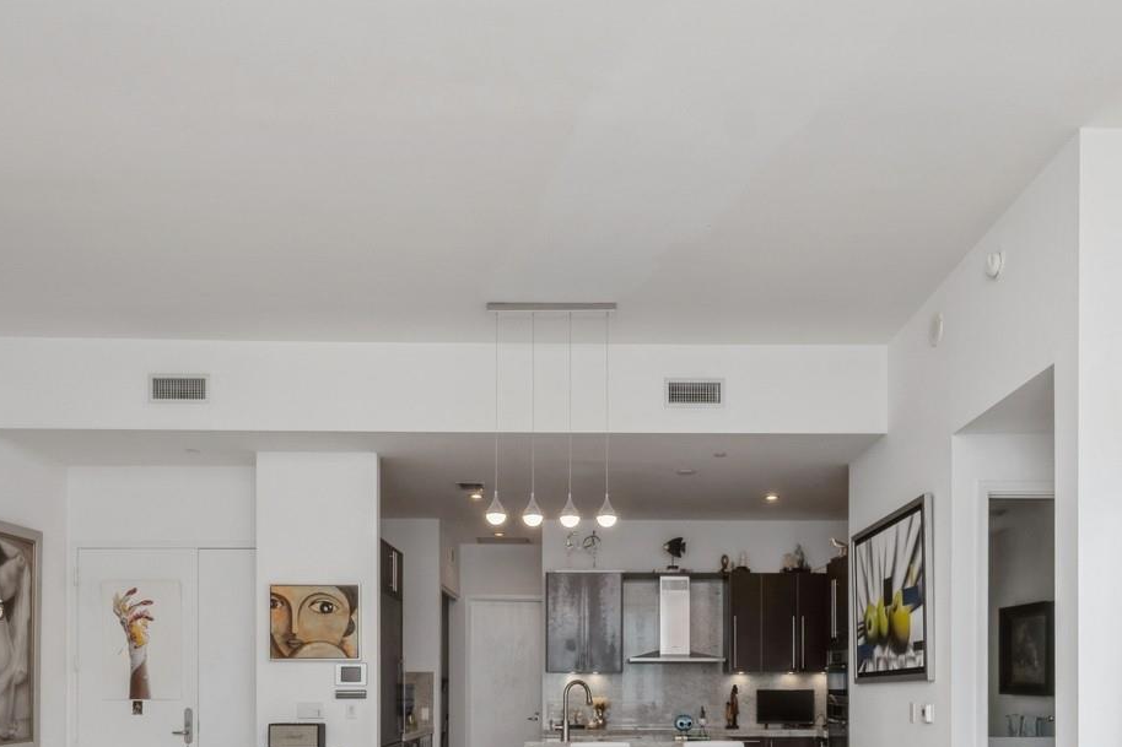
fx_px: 872
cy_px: 612
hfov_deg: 65.4
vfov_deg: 43.9
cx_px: 593
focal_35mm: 28
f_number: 10
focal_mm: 16
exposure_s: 1/25
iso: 200
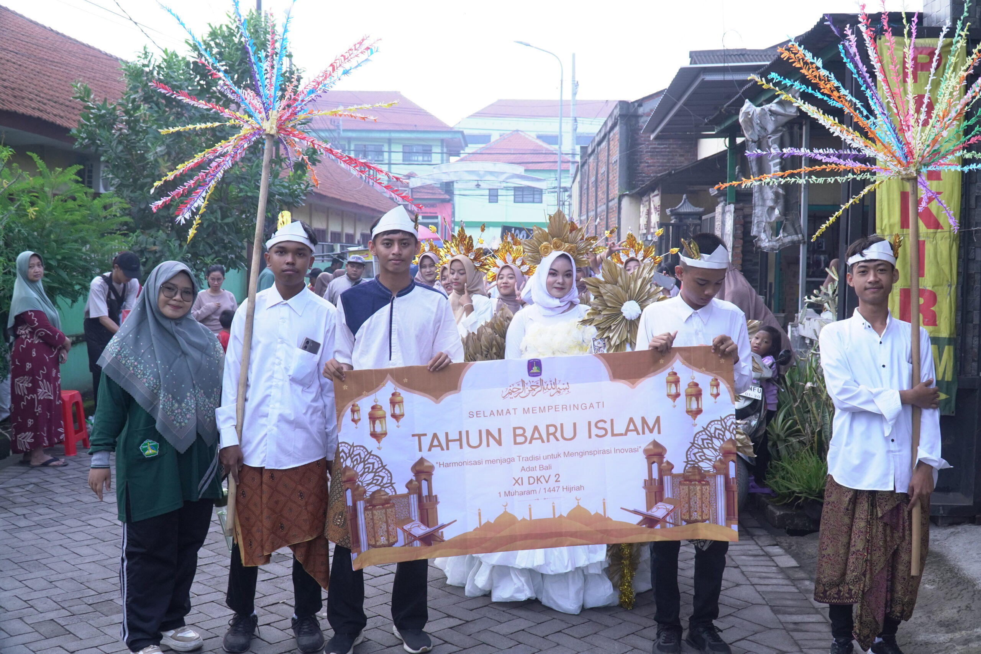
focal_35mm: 34
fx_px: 940
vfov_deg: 38.4
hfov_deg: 55.1
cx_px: 490
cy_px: 327
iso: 800
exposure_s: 1/750
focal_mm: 23
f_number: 4.5
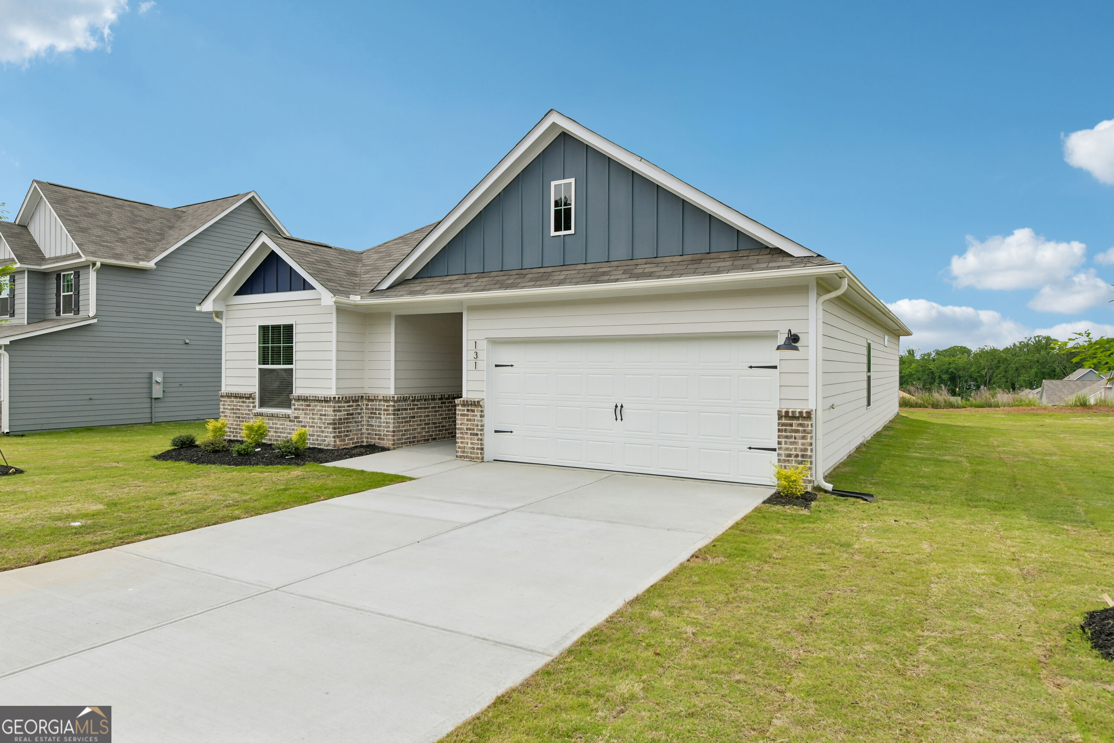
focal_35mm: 21
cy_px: 372
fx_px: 650
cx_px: 557
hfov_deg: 81.2
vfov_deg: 59.5
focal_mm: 21
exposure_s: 1/2000
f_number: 8
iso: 400
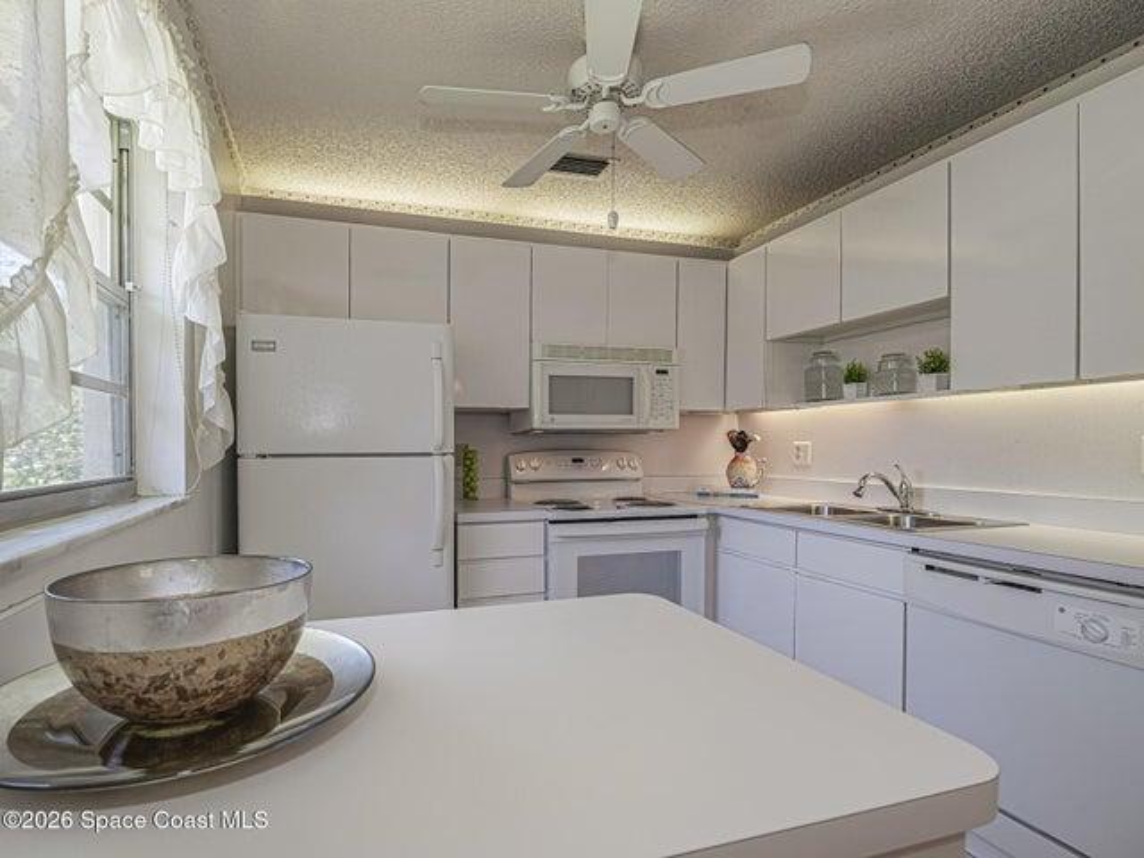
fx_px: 529
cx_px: 572
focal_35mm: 16
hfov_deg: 94.5
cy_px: 429
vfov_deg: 78.1
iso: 125
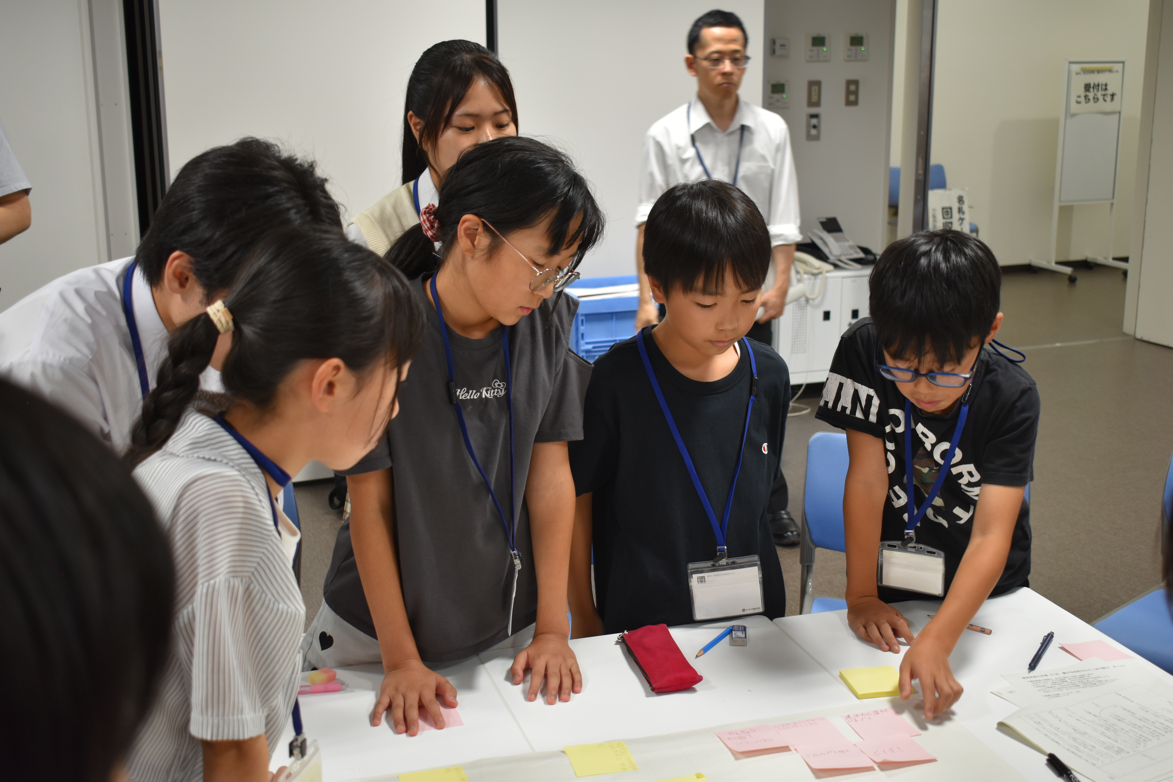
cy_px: 391
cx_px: 586
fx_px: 1466
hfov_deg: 43.6
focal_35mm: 45
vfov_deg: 29.9
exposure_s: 1/50
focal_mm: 30
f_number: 4.2
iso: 400
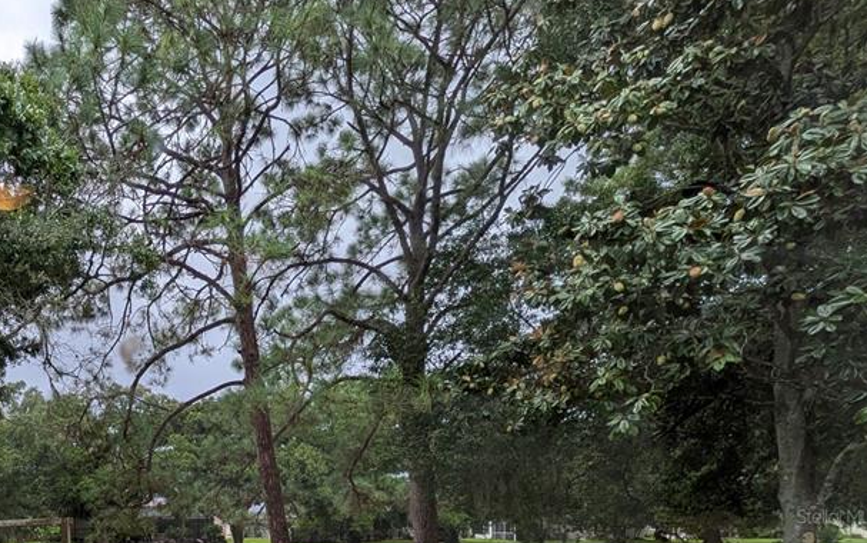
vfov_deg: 43.7
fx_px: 591
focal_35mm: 25
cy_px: 516
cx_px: 152
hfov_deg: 64.9
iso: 54
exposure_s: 1/456
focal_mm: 1.83
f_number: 2.2
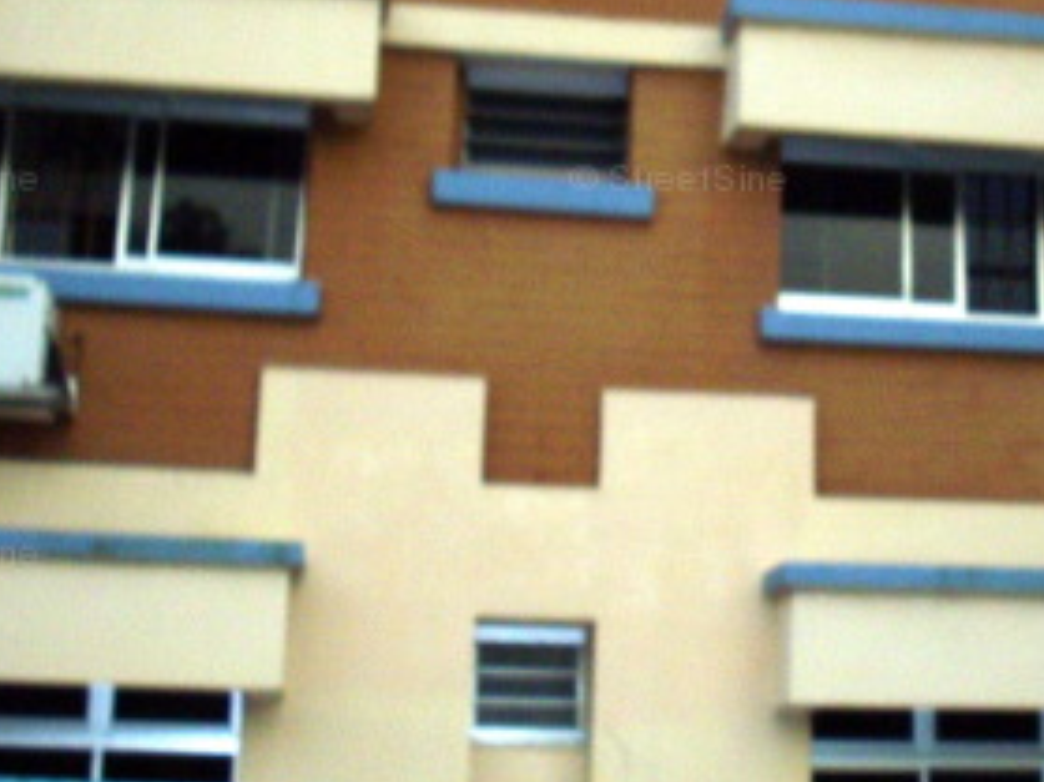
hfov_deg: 26.2
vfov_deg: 20.0
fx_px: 2201
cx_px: 849
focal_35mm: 73
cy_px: 183
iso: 160
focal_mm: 6.2
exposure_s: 1/50
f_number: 2.8
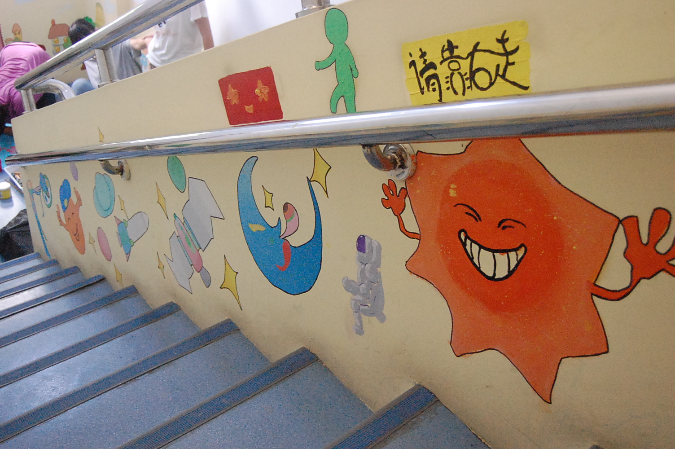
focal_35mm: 34
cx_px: 338
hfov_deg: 55.1
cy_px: 224
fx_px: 646
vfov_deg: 38.3
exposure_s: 1/30
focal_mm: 23
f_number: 3.8
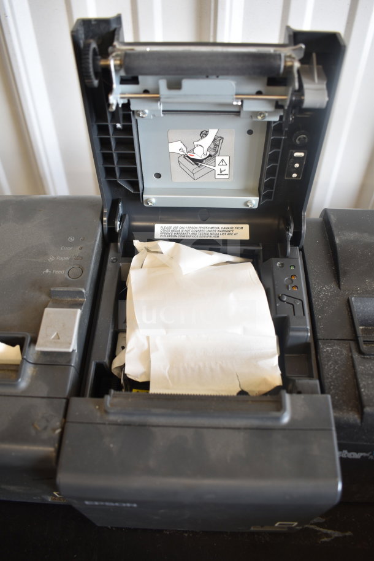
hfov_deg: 47.9
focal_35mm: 27
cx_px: 187
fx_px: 421
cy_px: 280
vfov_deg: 67.4
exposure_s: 1/30
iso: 250
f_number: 3.5
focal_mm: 18
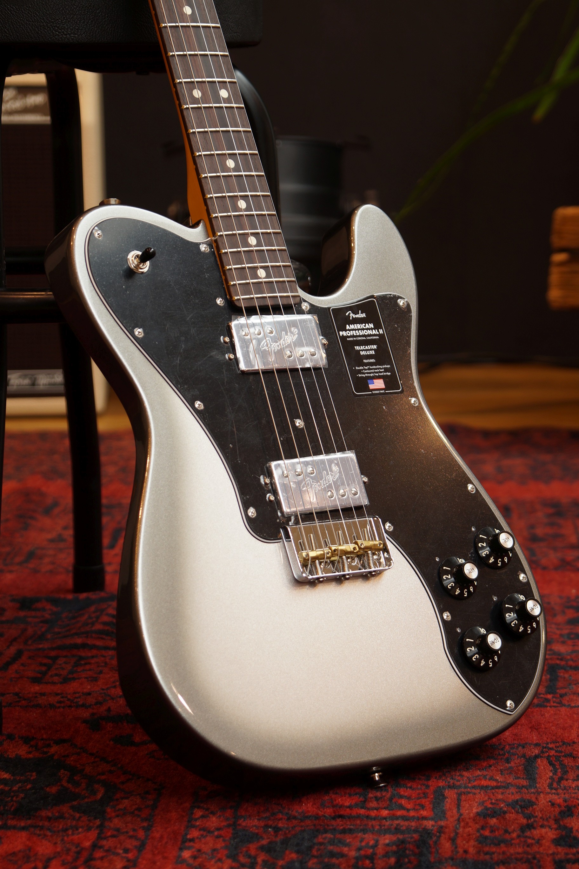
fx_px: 2714
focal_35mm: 112
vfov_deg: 18.2
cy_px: 434
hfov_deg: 12.2
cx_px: 290
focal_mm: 75
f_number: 5.6
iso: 100
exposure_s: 1/10
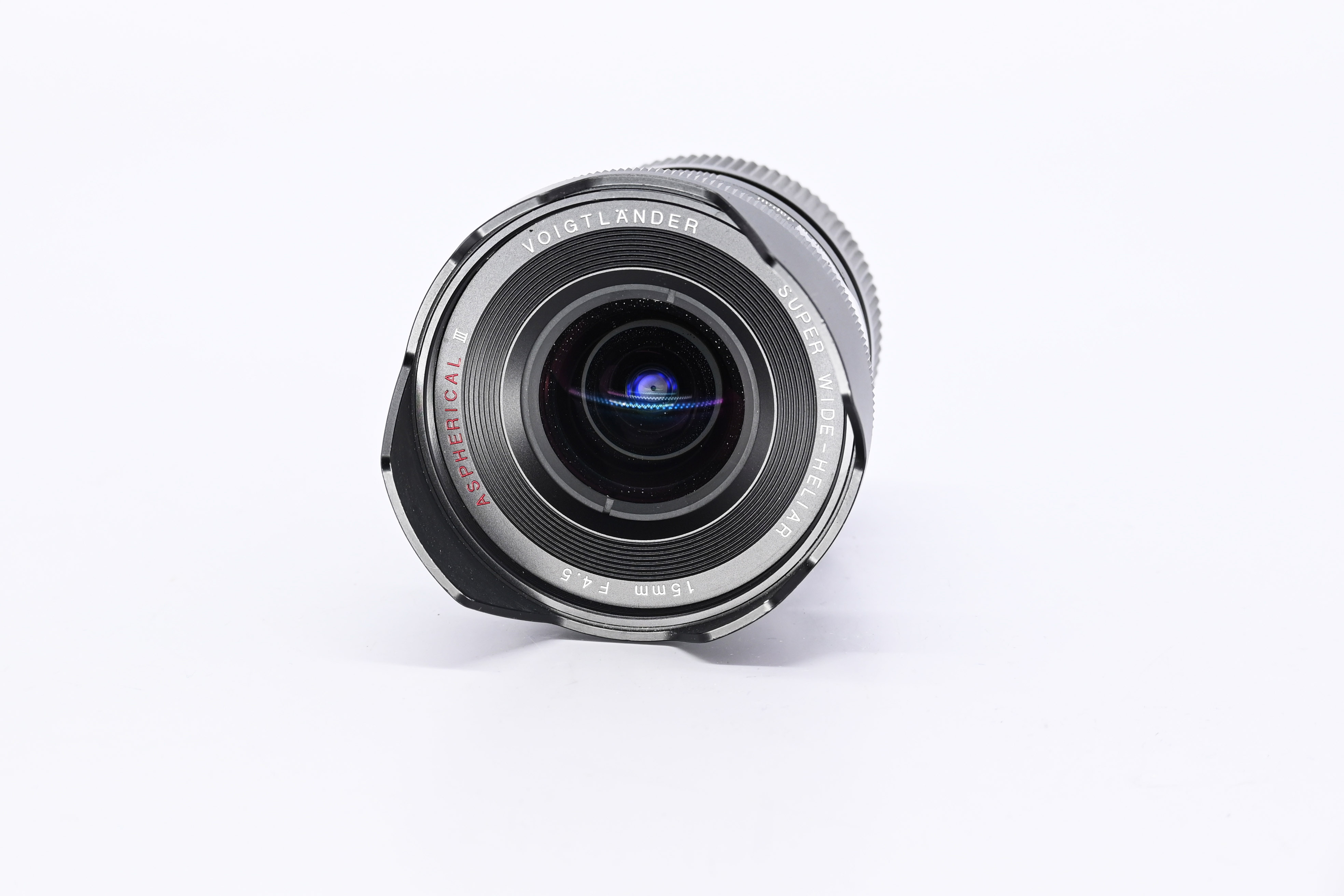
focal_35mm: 114
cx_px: 672
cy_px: 448
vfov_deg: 12.0
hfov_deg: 17.9
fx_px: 4256
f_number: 9
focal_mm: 76
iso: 500
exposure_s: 1/160
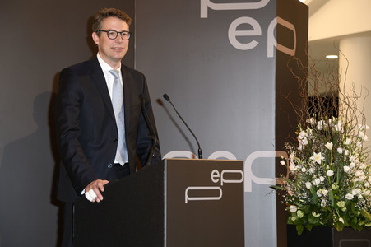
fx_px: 1030
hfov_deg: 20.4
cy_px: 124
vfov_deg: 13.7
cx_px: 186
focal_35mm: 100
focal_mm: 100
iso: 800
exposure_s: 1/100
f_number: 6.3
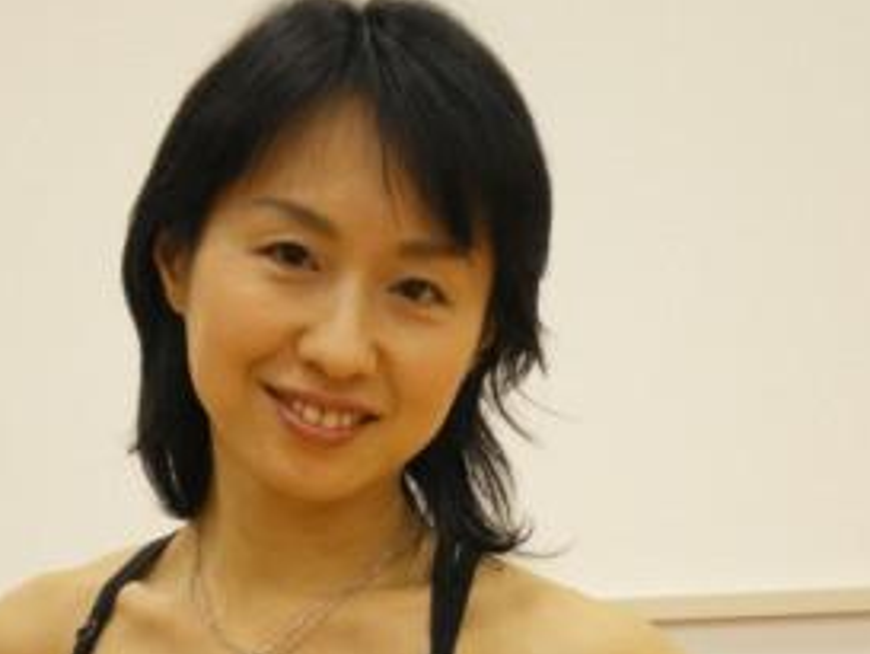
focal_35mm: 92
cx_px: 405
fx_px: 2313
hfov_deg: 21.3
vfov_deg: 15.8
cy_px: 628
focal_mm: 9.3
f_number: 3.9
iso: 400
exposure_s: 1/60
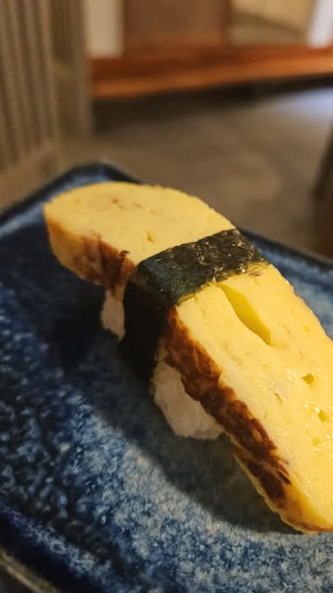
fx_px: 409
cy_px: 291
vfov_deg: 71.9
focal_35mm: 26
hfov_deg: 43.6
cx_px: 226
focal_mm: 5.4
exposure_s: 1/60
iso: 800
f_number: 1.8
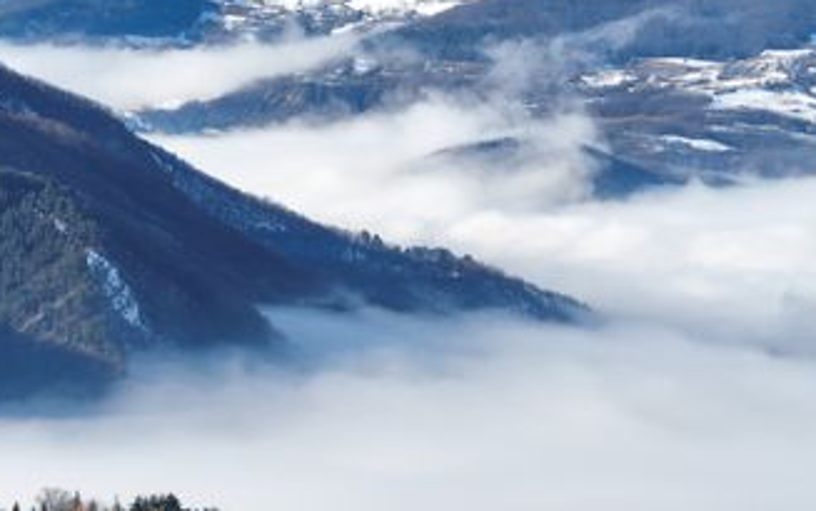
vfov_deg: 4.9
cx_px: 364
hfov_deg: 7.9
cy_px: 92
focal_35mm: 267
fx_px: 5943
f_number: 4.4
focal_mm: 29.85
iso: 100
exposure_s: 1/20
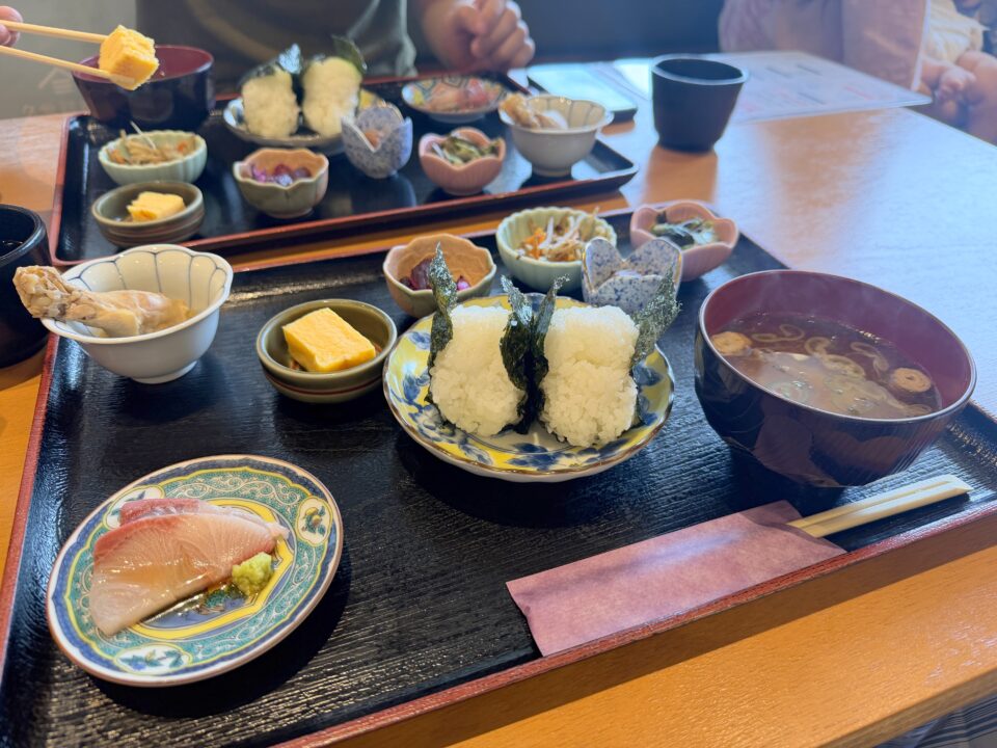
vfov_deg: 56.8
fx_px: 691
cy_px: 374
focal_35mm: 24
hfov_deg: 71.6
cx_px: 498
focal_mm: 6.76
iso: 125
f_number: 1.78
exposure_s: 1/120
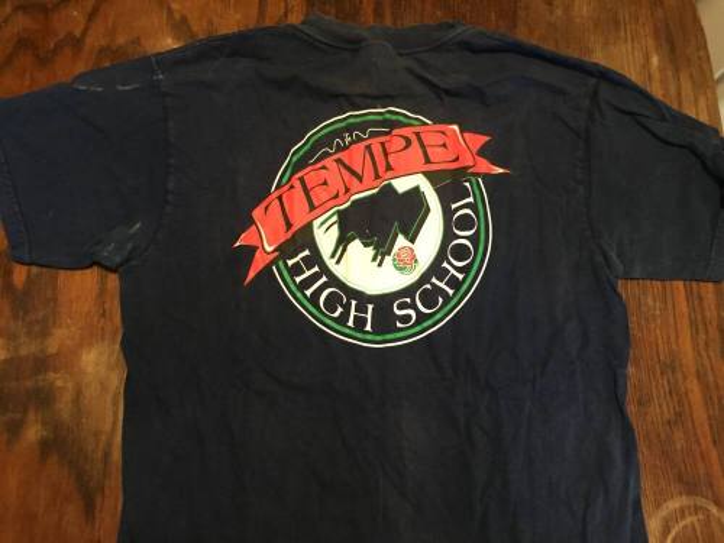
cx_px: 362
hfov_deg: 61.7
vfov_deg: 48.2
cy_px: 272
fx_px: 607
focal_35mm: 29
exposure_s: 1/17
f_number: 2.2
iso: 250
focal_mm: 4.15
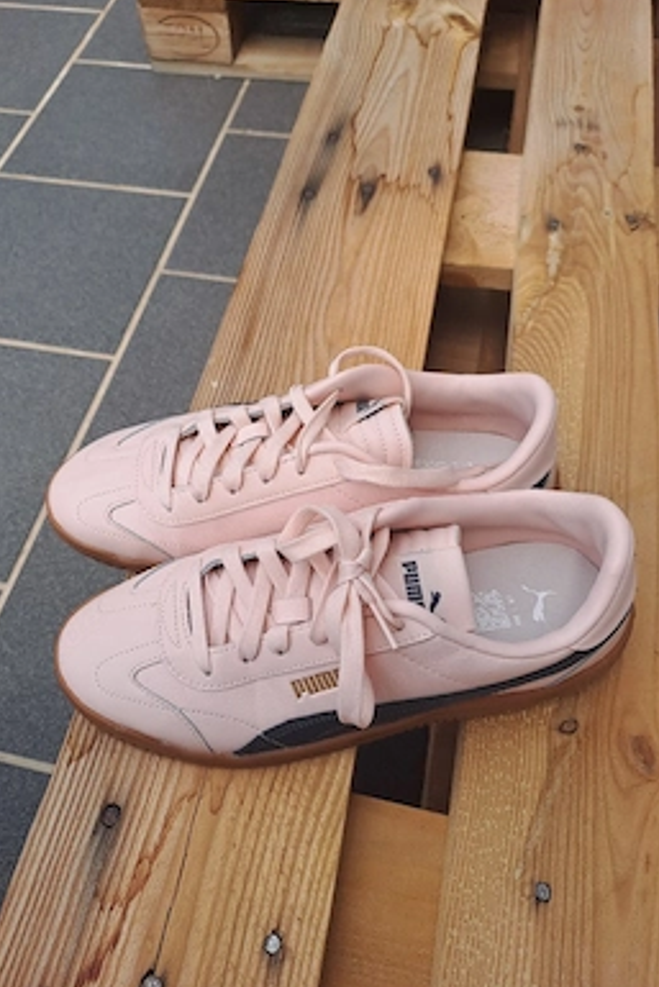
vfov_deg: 67.4
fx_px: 741
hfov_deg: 47.8
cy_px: 492
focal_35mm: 27
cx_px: 279
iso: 32
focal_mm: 4.65
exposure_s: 1/667
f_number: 1.8
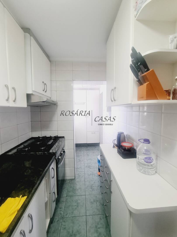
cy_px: 118
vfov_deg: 106.2
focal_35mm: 13
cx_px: 88
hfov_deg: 89.9
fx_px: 89
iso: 250
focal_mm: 2.2
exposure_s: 1/60
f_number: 2.2
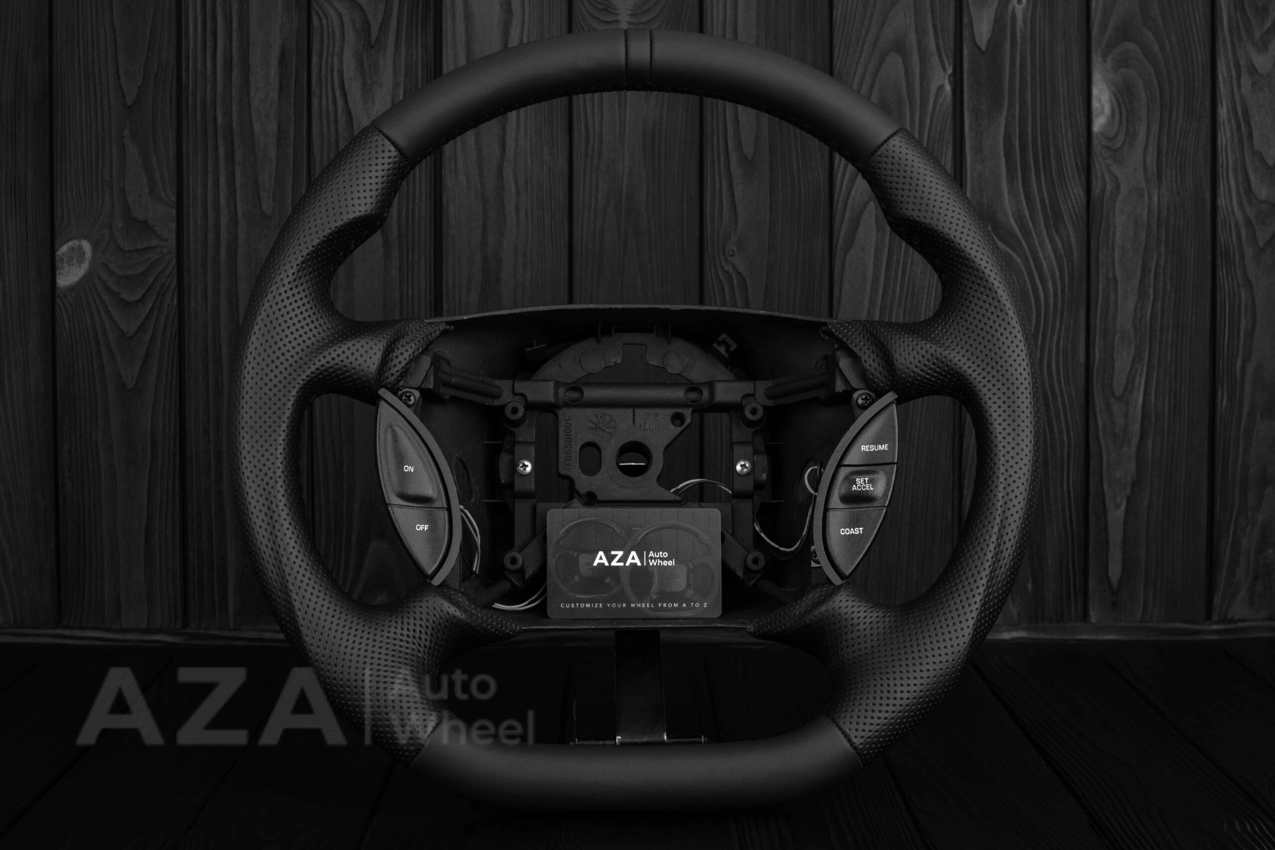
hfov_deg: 37.8
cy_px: 425
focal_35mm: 52
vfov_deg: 25.8
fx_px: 1859
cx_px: 638
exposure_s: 1/125
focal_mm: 35
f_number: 6.3
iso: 500
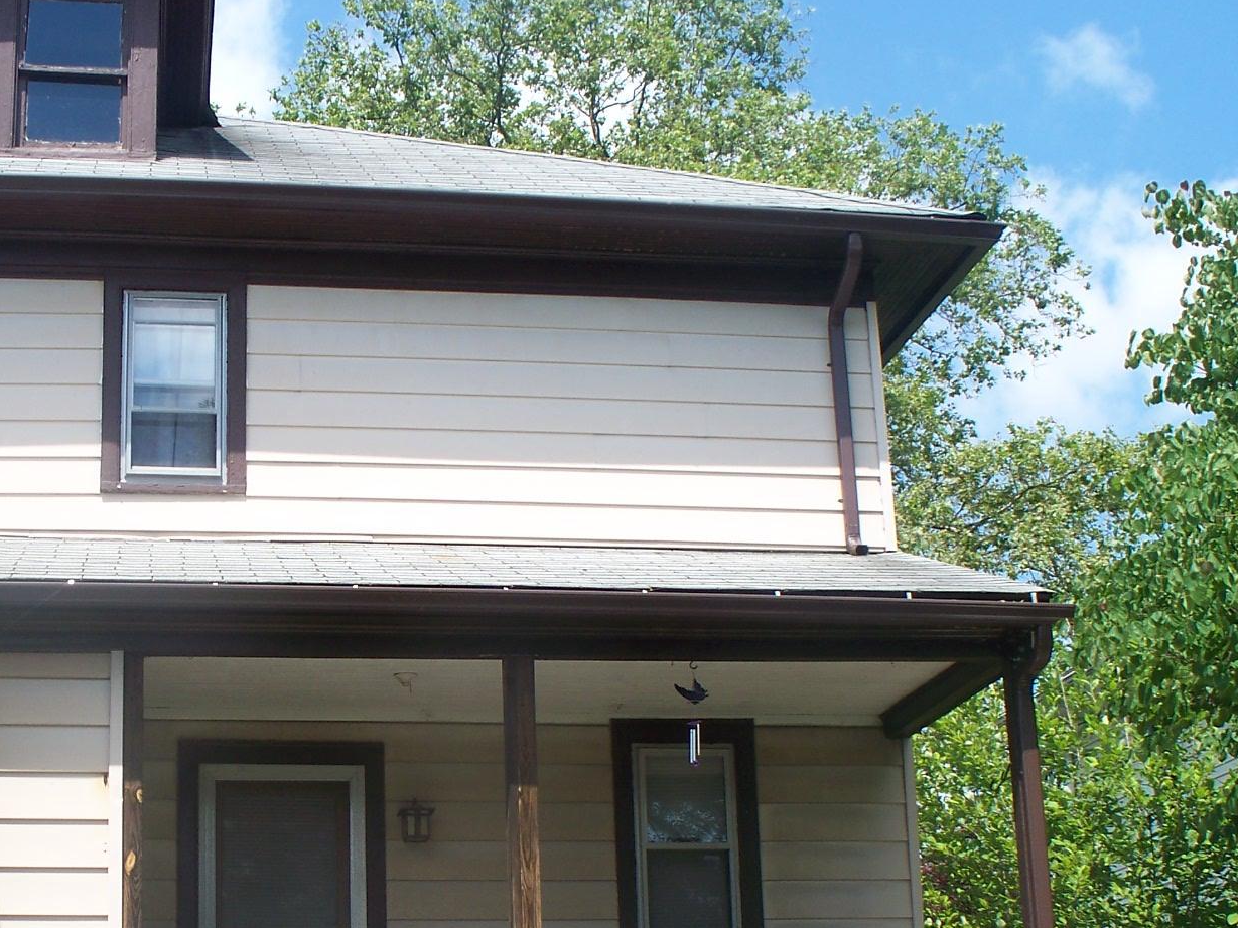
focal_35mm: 60
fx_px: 2146
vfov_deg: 24.1
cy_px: 721
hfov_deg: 32.0
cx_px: 432
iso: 80
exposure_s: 1/250
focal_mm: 7.54
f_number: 5
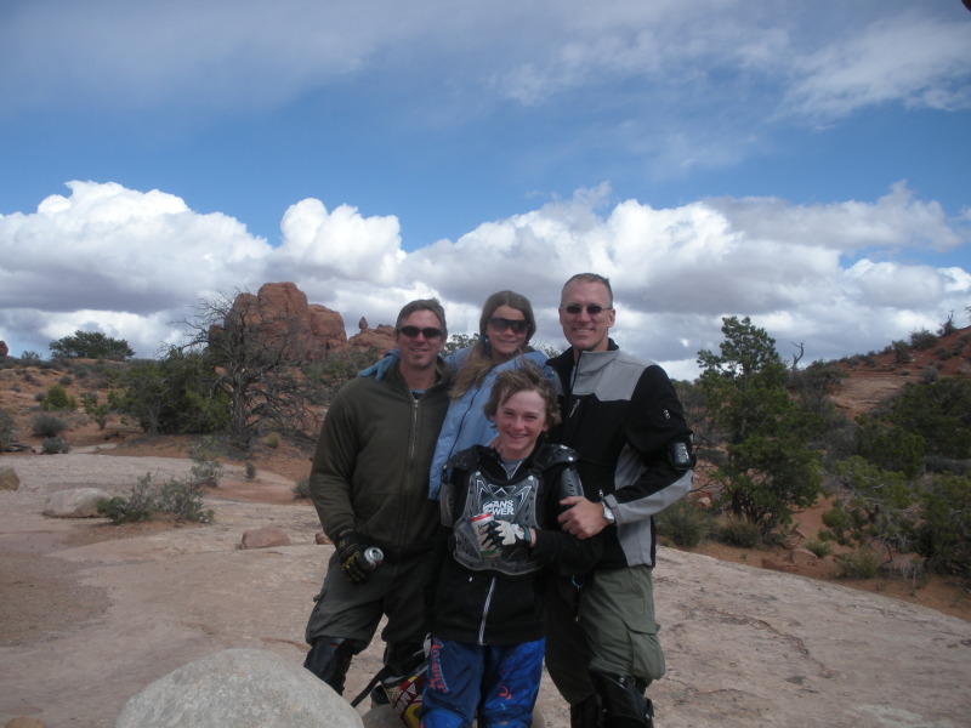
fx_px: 1010
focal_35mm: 36
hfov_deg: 51.4
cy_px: 364
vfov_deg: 39.7
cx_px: 486
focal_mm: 6.3
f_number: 3.5
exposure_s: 1/916
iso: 64
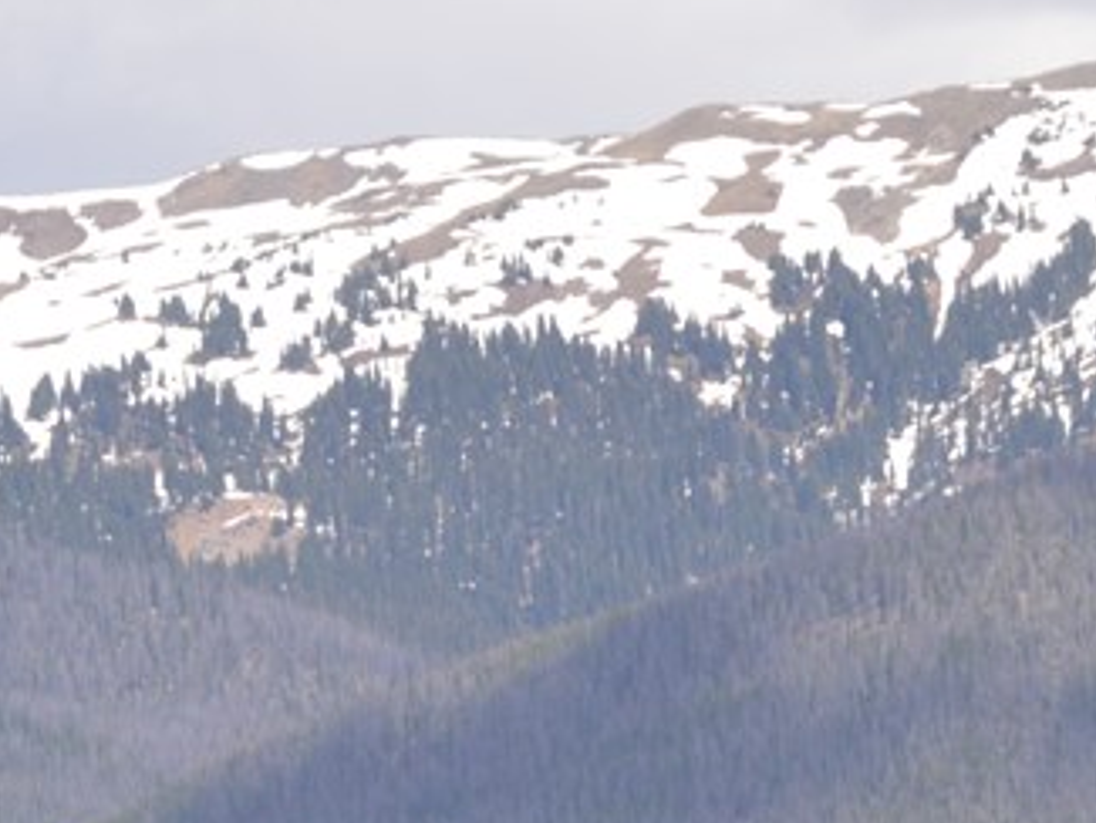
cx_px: 528
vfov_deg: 2.5
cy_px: 1110
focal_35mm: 603
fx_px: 19087
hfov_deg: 3.3
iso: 100
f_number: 9
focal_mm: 125
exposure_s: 1/200
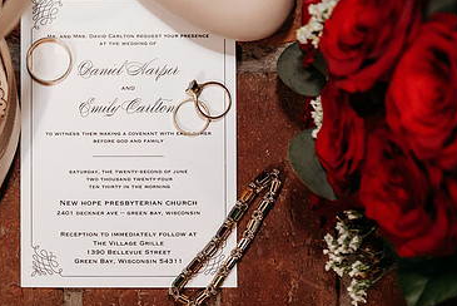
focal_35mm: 94
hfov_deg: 21.5
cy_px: 146
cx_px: 114
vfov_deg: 14.6
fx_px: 1194
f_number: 4
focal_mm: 55
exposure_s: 1/320
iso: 2500
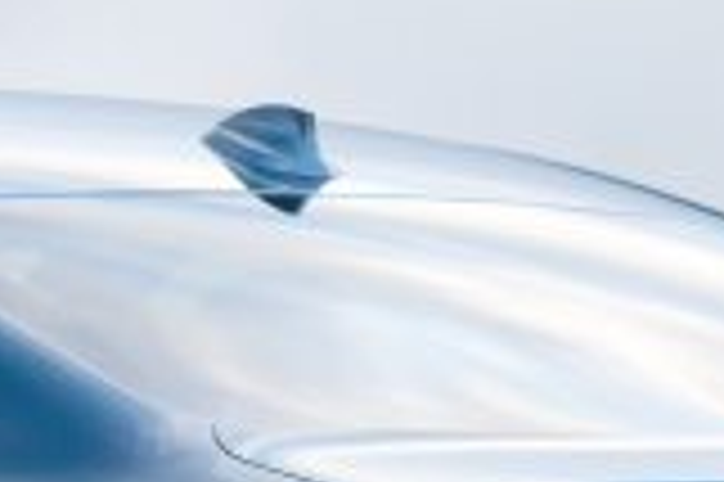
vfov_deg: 1.0
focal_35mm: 1342
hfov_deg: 1.5
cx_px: -400
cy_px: 419
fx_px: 26961
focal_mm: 180
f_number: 2.8
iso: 640
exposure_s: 1/400
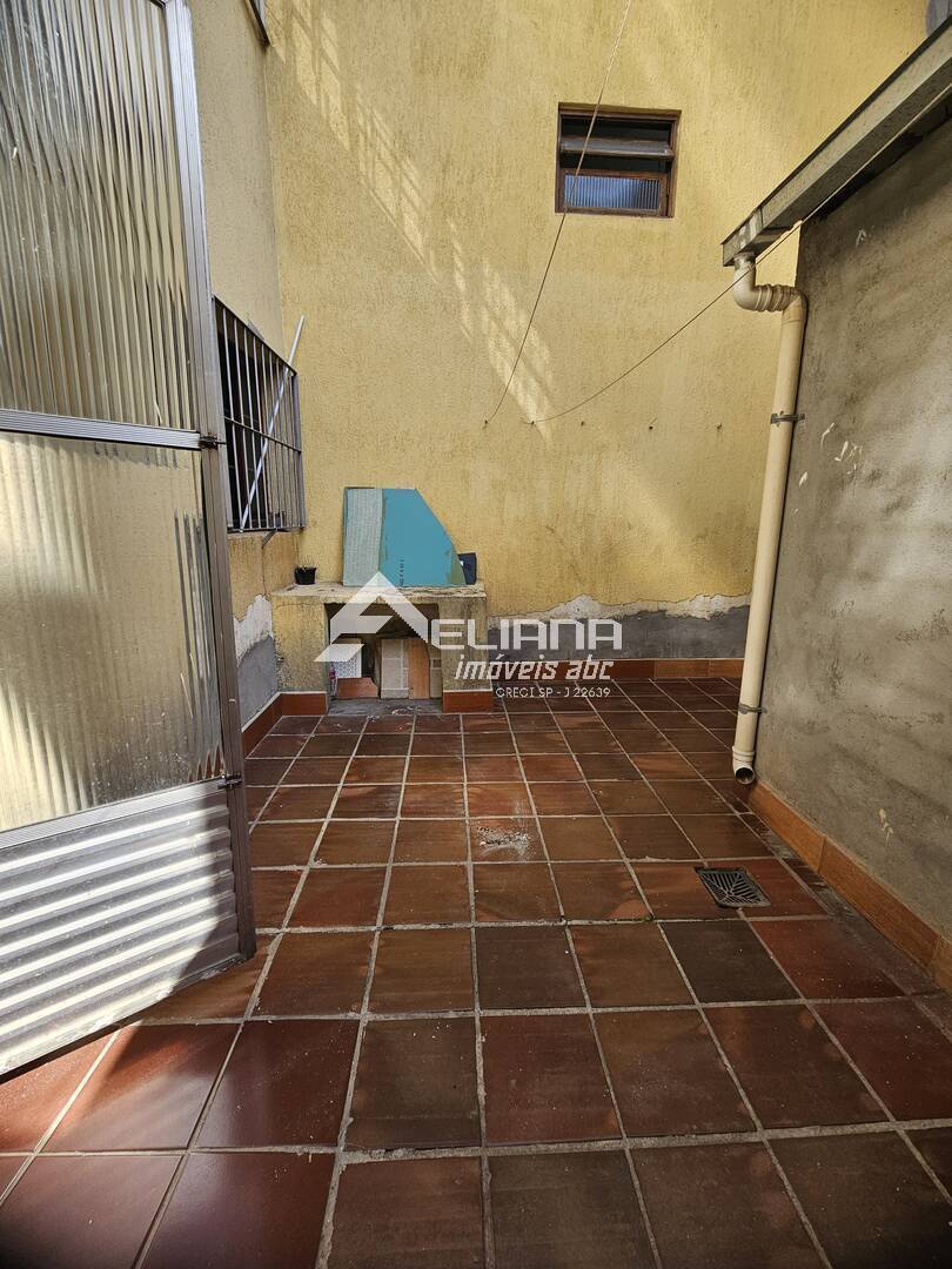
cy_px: 634
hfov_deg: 89.9
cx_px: 476
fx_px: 477
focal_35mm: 13
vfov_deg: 106.2
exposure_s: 1/257
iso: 50
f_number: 2.2
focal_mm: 2.2
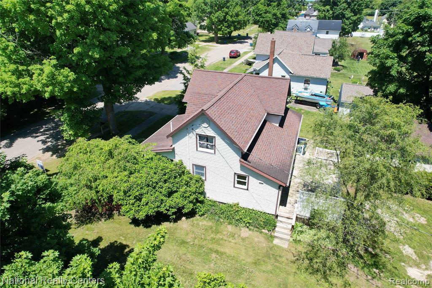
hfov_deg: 78.6
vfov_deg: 57.2
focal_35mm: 22
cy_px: 144
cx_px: 216
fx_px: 264
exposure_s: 1/1250
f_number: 2.8
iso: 100
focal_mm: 8.38
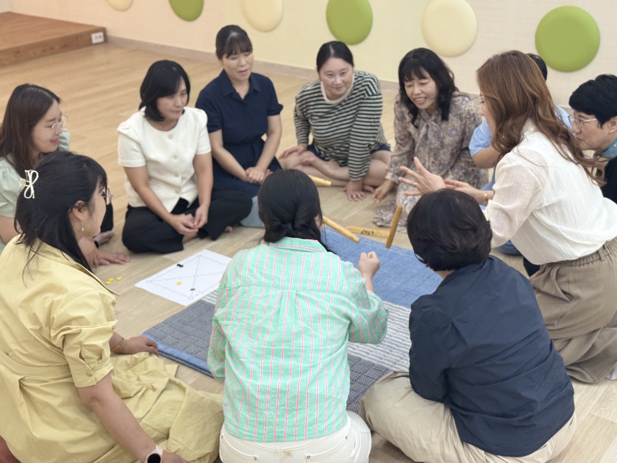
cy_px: 232
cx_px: 308
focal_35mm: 48
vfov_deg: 30.3
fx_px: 856
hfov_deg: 39.7
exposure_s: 1/120
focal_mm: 6.76
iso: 100
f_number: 1.78
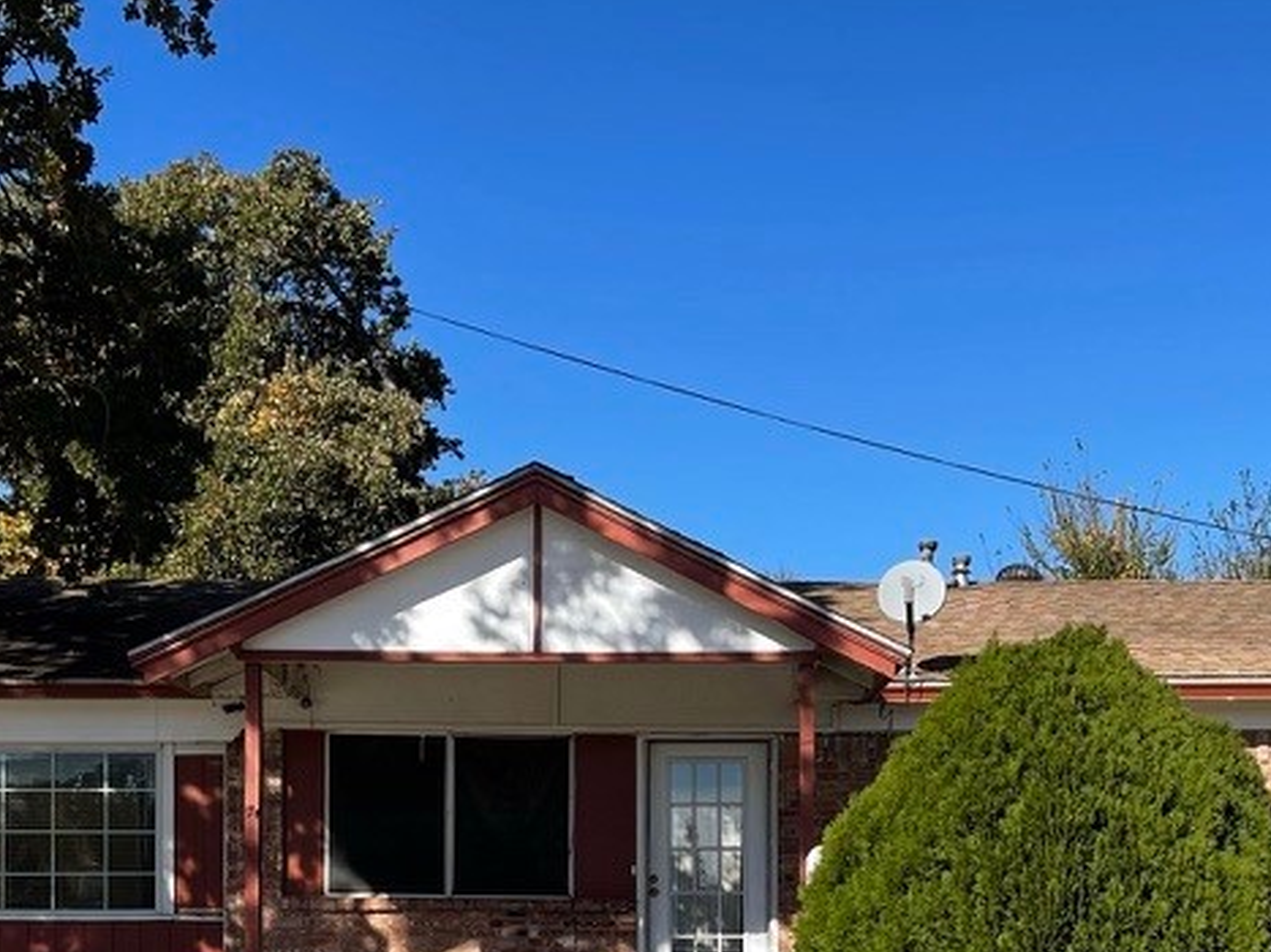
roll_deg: -0.7
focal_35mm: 57
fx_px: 2092
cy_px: 941
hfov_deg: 33.8
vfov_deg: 24.5
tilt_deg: -0.7
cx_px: 678
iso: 32
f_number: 1.6
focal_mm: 5.1
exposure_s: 1/3003
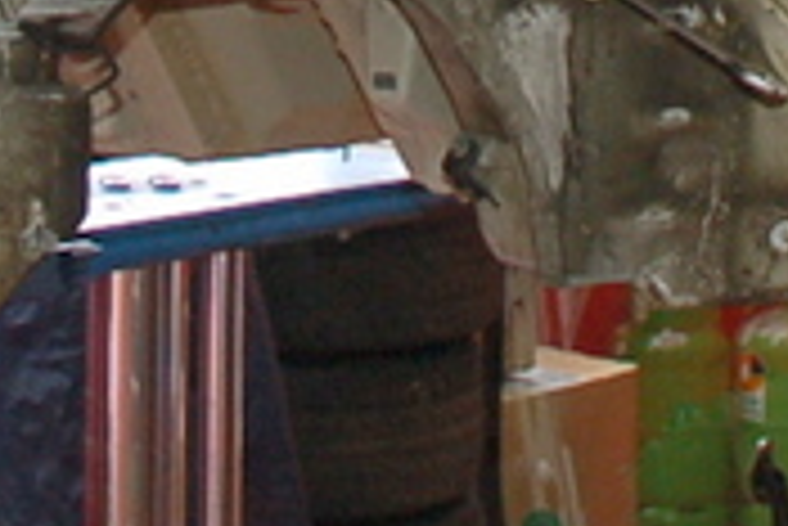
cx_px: 477
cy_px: -461
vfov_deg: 7.2
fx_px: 4029
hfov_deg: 11.2
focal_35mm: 184
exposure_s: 1/200
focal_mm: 21
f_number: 3.5
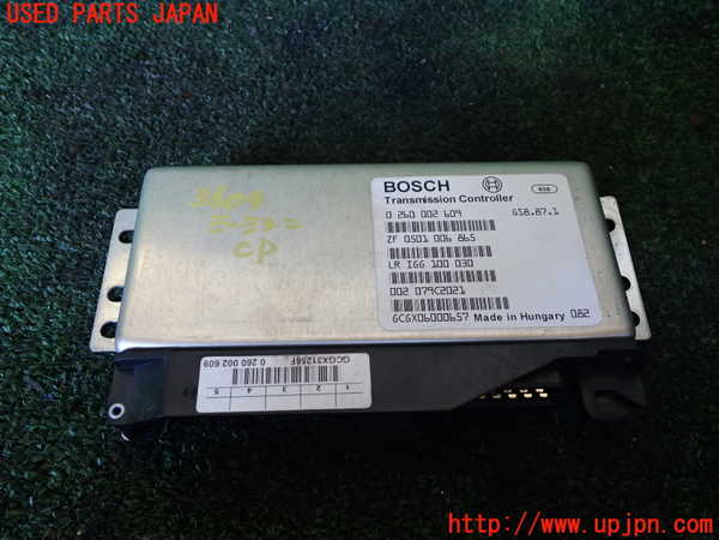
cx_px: 360
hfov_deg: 60.0
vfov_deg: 46.8
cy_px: 270
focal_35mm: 30
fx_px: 623
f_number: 2.3
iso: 200
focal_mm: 5.4
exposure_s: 1/30
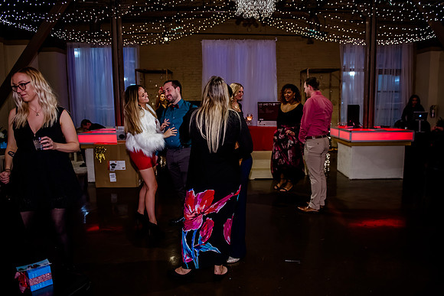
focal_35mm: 26
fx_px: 319
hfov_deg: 69.6
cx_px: 235
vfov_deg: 49.8
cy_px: 148
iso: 1000
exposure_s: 1/100
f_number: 2.8
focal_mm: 24
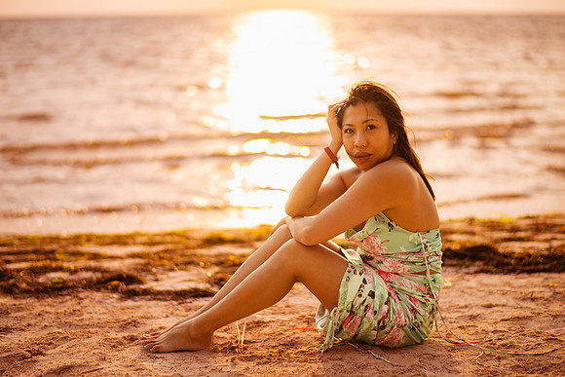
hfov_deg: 34.5
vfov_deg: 23.4
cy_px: 188
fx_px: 910
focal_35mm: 58
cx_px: 282
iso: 50
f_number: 1.4
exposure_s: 1/2500
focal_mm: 58
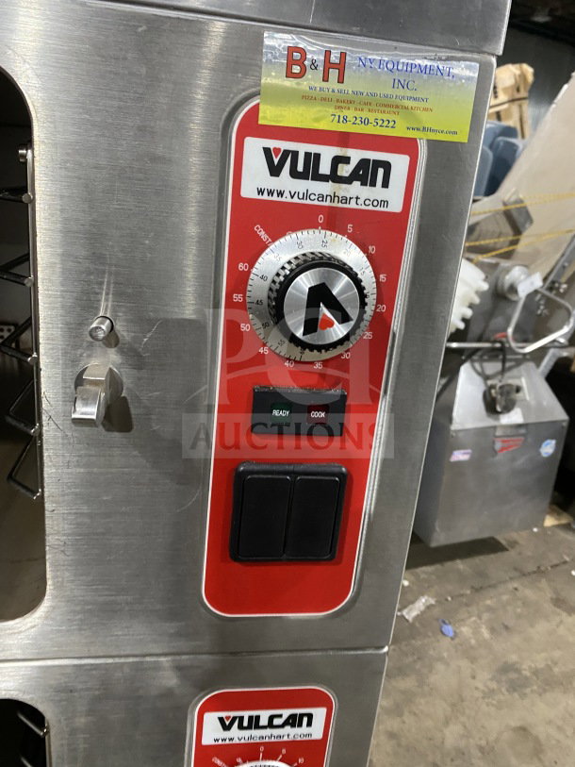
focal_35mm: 26
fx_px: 576
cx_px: 288
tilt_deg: -17.2
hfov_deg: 53.1
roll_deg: -5.4
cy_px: 384
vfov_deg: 67.3
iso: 400
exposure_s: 1/60
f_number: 1.8
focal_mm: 4.25
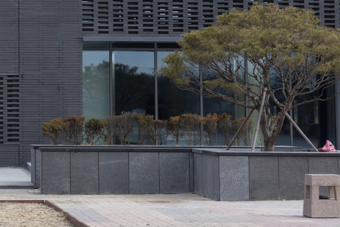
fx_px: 1398
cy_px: -26
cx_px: -44
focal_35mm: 148
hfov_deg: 13.6
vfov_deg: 9.2
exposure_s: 1/30
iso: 64
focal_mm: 62
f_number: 14
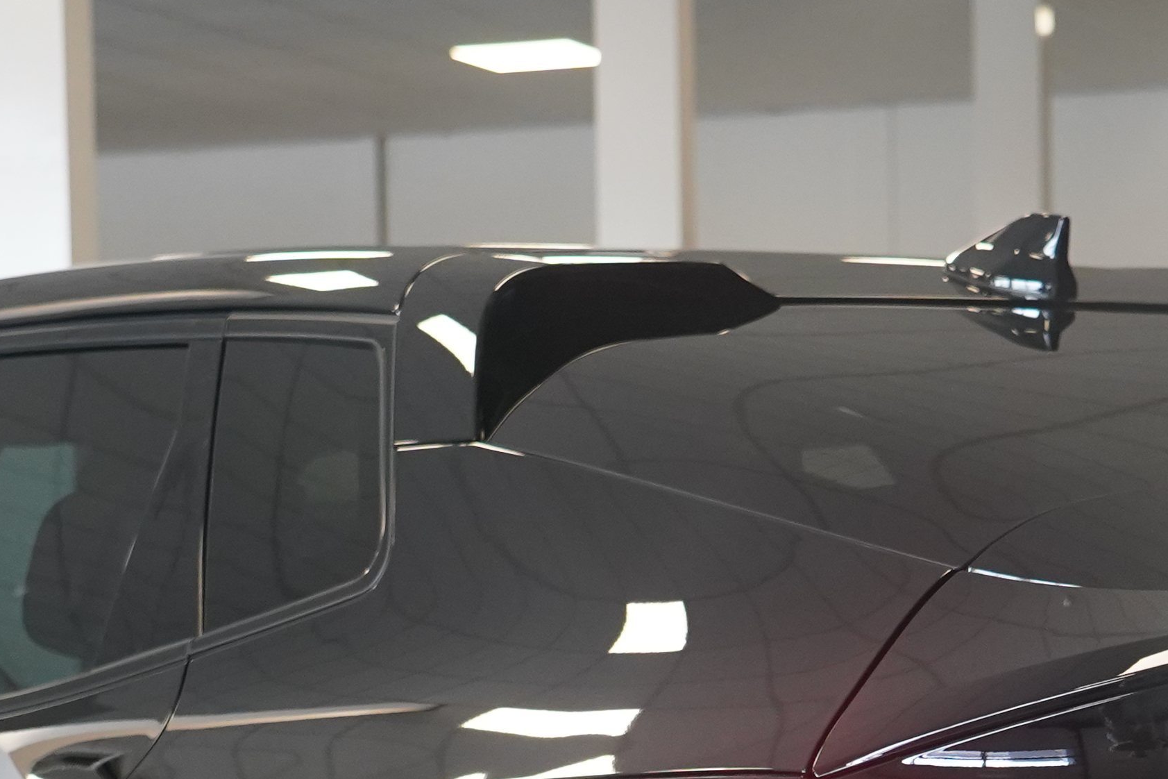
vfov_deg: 9.6
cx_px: 687
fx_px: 4509
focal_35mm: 139
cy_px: 1094
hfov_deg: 14.8
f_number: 4.5
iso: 2000
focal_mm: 39
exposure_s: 1/60
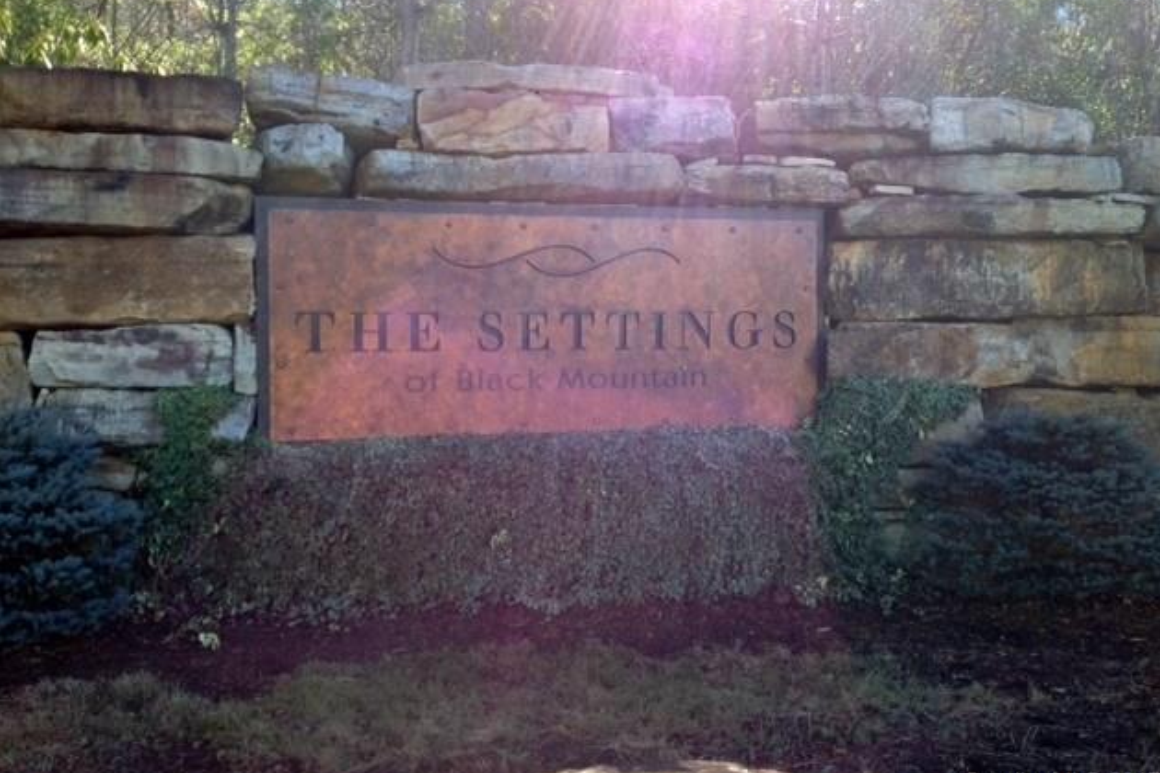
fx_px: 1192
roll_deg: -0.5
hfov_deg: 51.9
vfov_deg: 35.9
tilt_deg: -5.3
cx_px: 586
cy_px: 359
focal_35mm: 37
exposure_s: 1/187
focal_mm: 4.28
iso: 50
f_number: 2.4
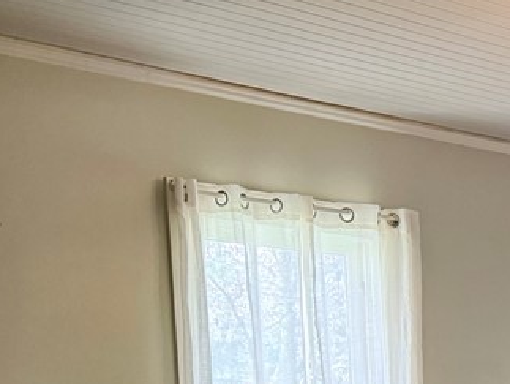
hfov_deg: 22.1
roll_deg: +0.3
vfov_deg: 17.4
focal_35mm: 76
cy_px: 585
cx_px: 717
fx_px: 1121
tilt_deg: -9.1
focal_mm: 6.76
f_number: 1.78
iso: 500
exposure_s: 1/60
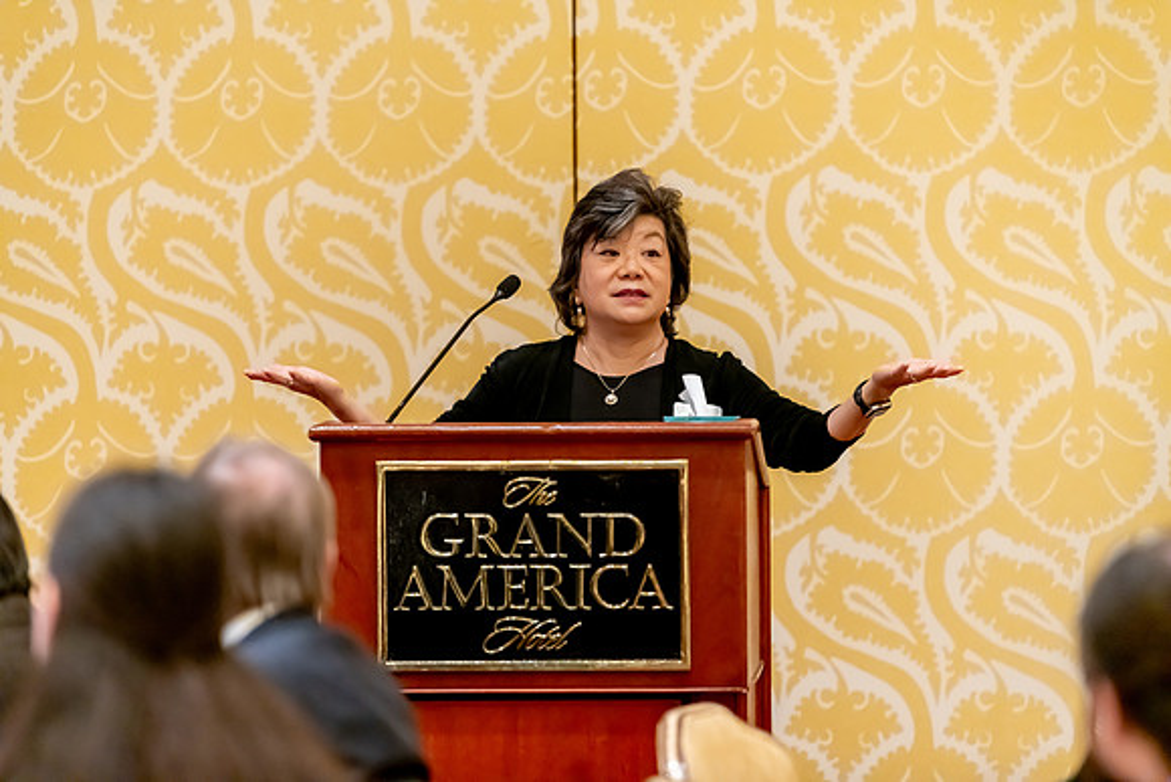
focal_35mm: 200
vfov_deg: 6.9
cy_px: 391
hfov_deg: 10.3
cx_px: 586
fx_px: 6507
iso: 6400
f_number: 2.8
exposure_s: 1/160
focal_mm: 200
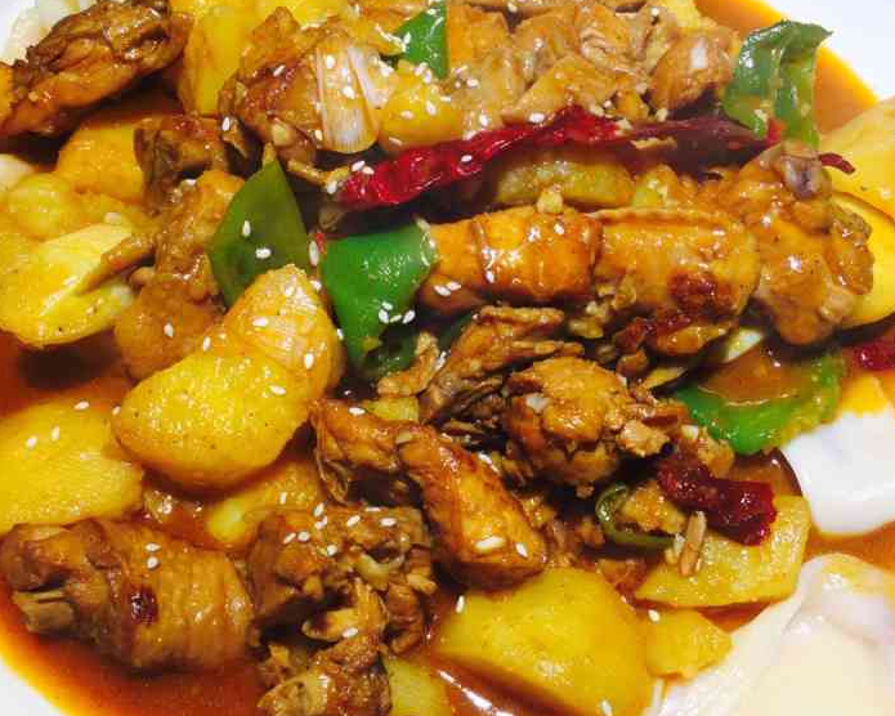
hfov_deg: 47.9
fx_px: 1007
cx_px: 448
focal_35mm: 38
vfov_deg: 39.1
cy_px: 319
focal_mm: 4.15
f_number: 2.2
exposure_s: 1/136
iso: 32
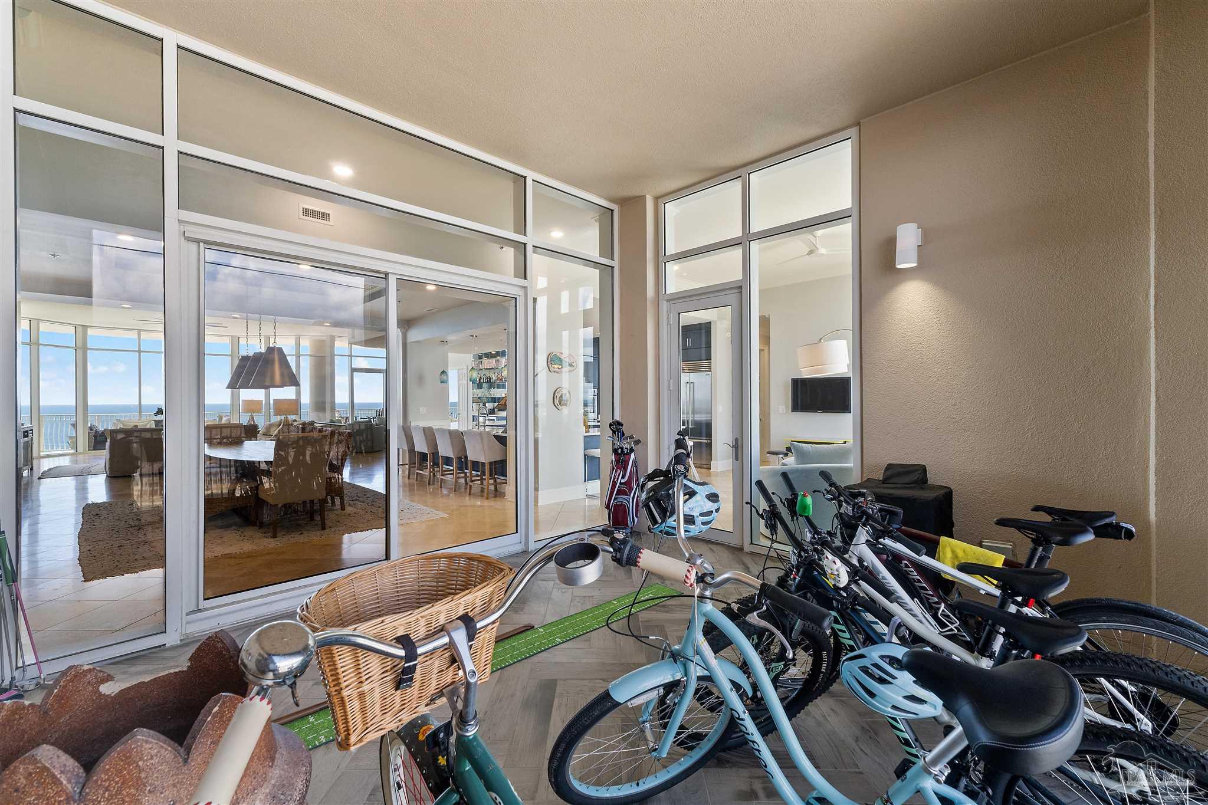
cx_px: 604
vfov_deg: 77.3
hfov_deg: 100.4
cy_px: 402
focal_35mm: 15
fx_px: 503
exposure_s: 1/4
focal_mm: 10
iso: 400
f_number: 8
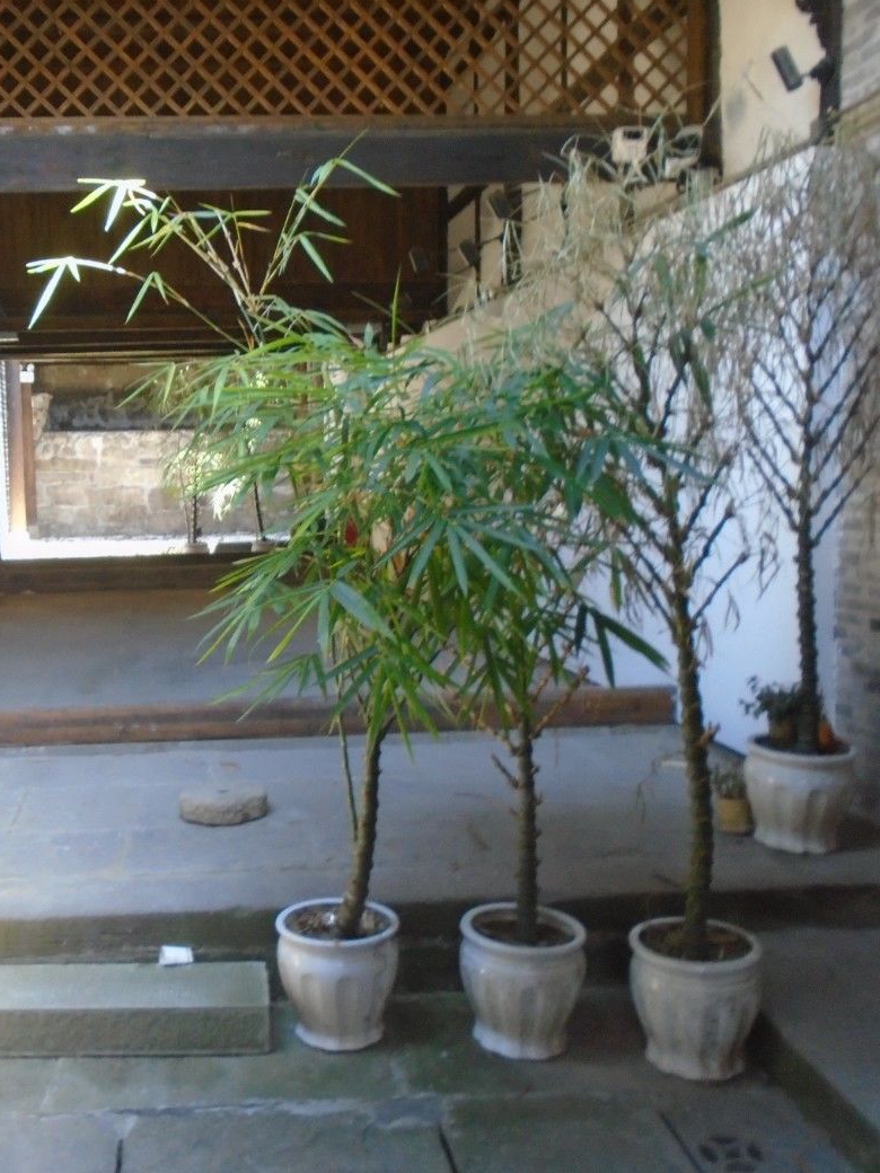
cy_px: 583
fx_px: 1186
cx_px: 235
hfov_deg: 39.7
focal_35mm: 35
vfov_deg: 52.6
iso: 250
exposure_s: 1/30
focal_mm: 4.6
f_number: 3.2
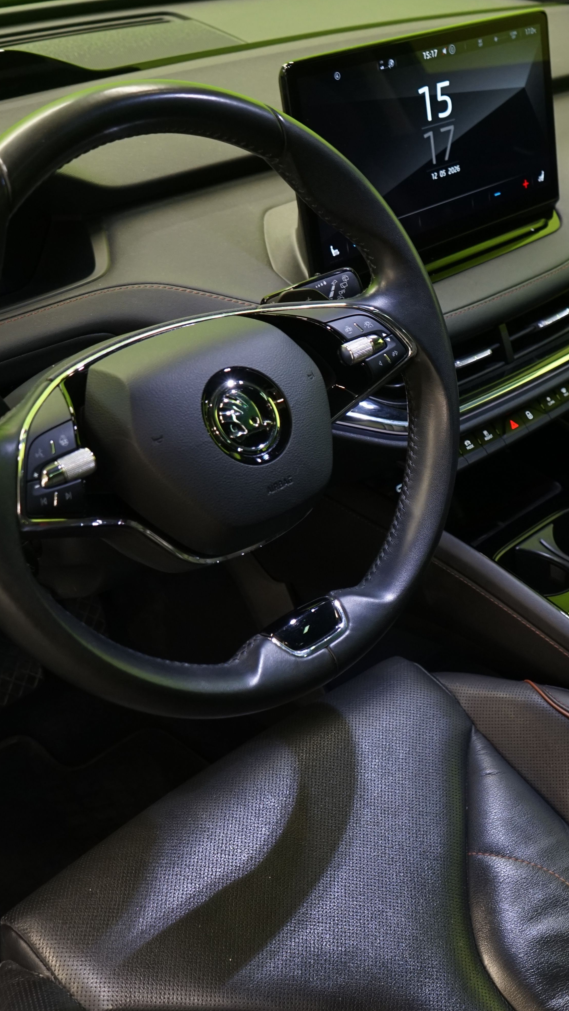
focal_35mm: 46
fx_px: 1234
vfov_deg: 44.6
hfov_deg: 25.4
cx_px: 485
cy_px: 507
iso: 1000
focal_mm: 29
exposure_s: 1/20
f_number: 5
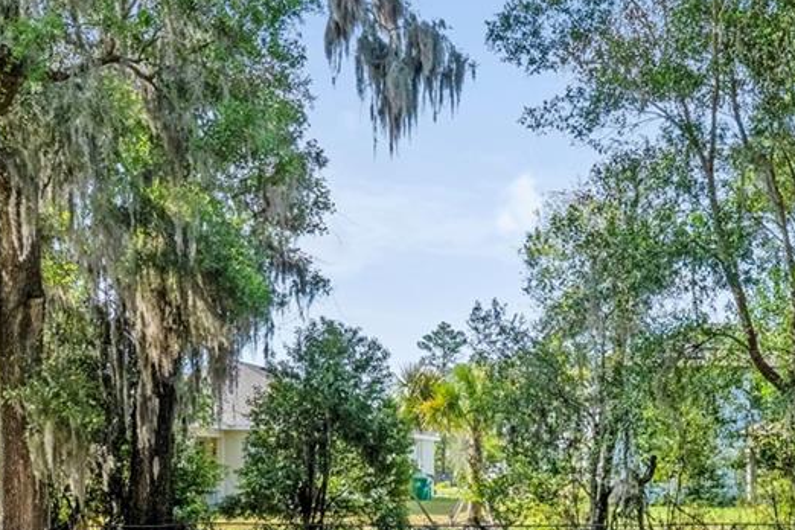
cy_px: 439
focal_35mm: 51
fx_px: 1116
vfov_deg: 26.1
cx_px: 518
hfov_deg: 38.8
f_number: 9
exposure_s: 1/3200
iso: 250
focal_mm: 11
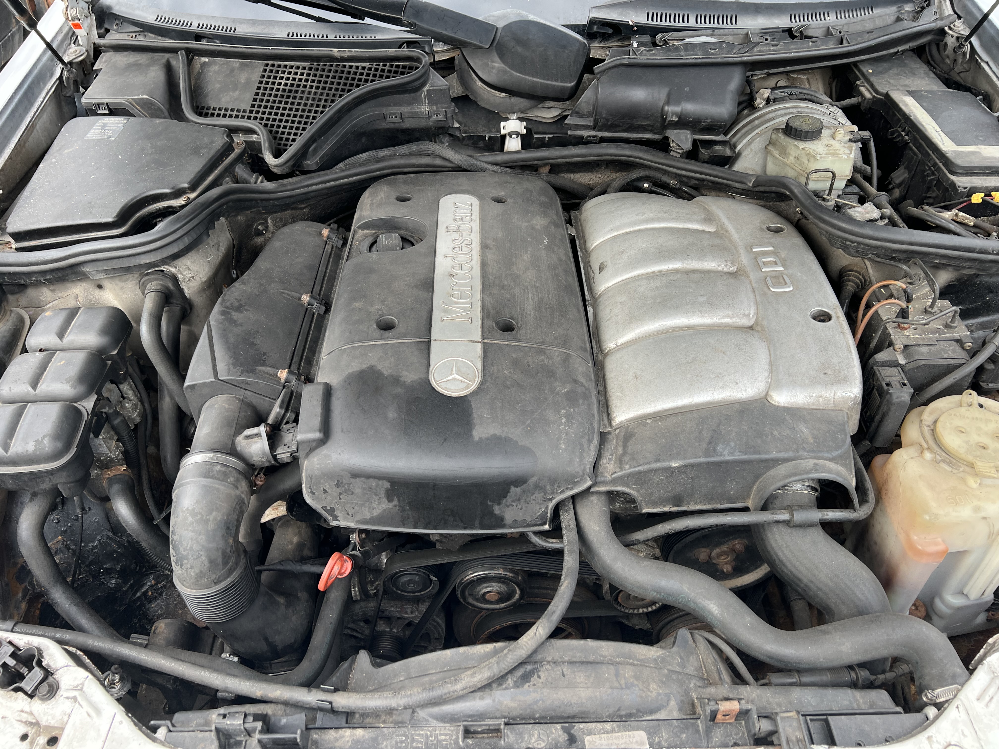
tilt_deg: -41.9
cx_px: 500
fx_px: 750
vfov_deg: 53.1
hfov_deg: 67.3
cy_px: 374
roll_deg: +5.1
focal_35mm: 26
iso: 40
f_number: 1.5
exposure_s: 1/167
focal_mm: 5.7
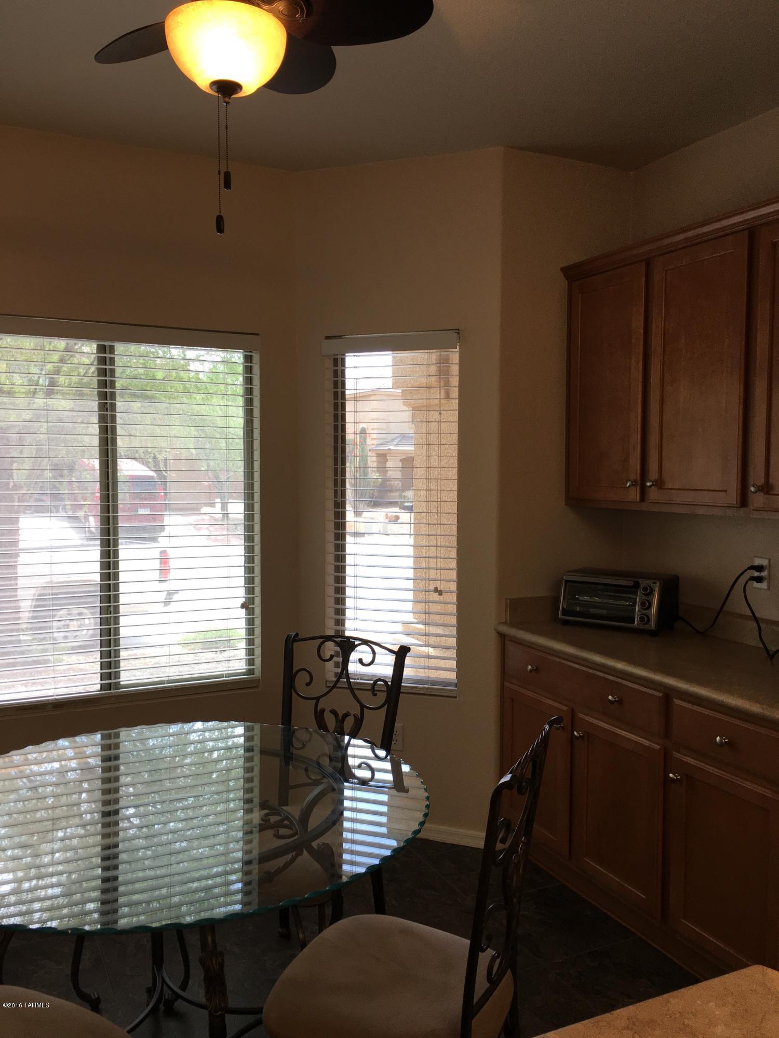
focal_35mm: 29
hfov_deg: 48.2
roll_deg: -0.2
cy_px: 519
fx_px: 870
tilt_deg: -2.7
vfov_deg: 61.7
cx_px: 390
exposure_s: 1/60
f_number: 2.2
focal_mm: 4.15
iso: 32
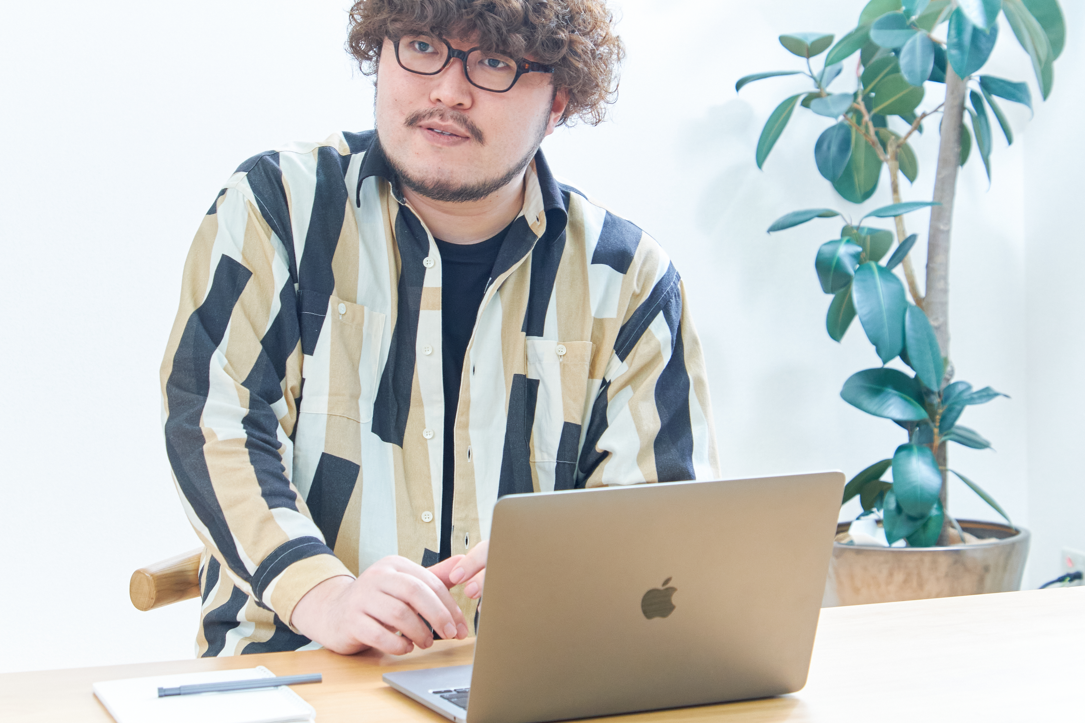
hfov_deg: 25.4
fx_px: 2411
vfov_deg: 17.1
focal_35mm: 80
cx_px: 508
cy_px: 299
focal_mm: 43.9
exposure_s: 1/60
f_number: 5.6
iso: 1600
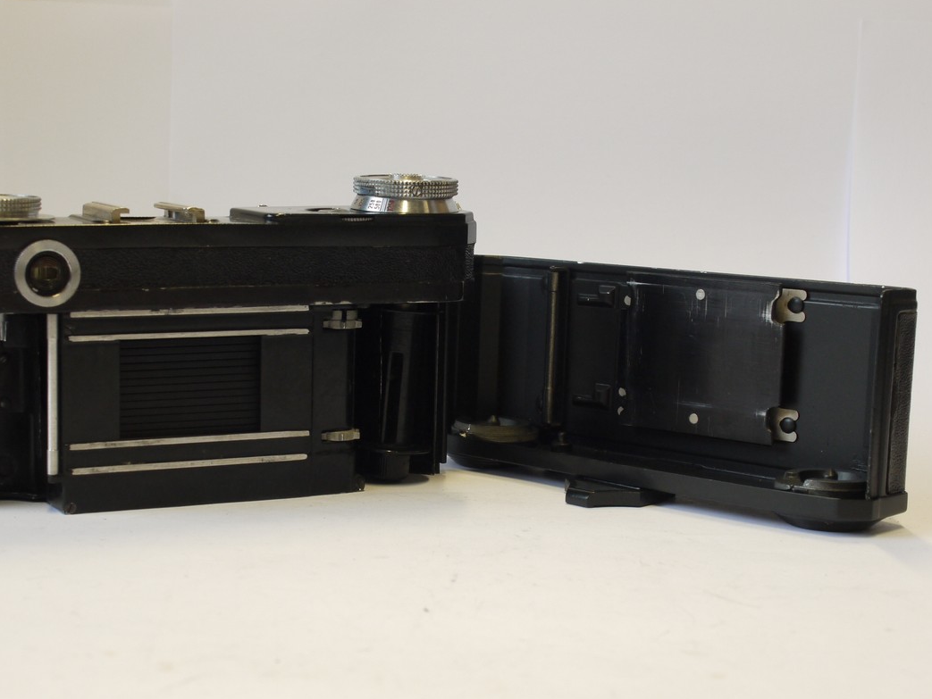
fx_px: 1858
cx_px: 407
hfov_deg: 28.1
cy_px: 395
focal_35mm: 69
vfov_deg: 21.3
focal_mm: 30
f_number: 9
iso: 400
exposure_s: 1/20
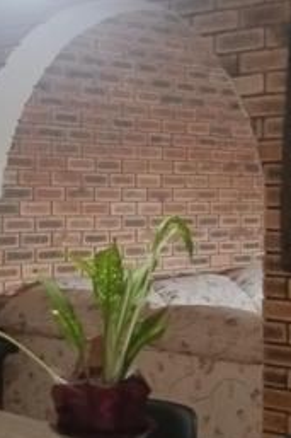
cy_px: 235
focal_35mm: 81
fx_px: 983
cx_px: 46
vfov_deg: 25.1
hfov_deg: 16.7
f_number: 1.7
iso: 1250
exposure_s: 1/33.3
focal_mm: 4.7
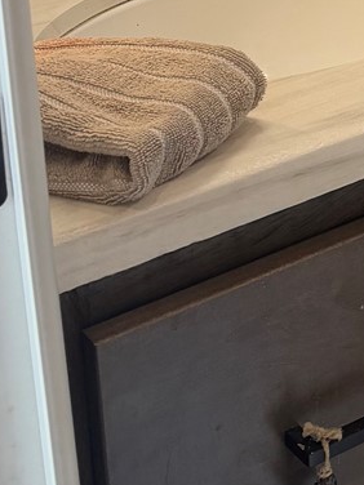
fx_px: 1430
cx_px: 476
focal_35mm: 102
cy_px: -197
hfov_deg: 13.9
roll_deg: +2.3
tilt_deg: -14.5
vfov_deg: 17.7
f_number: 1.78
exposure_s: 1/120
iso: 160
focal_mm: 6.76
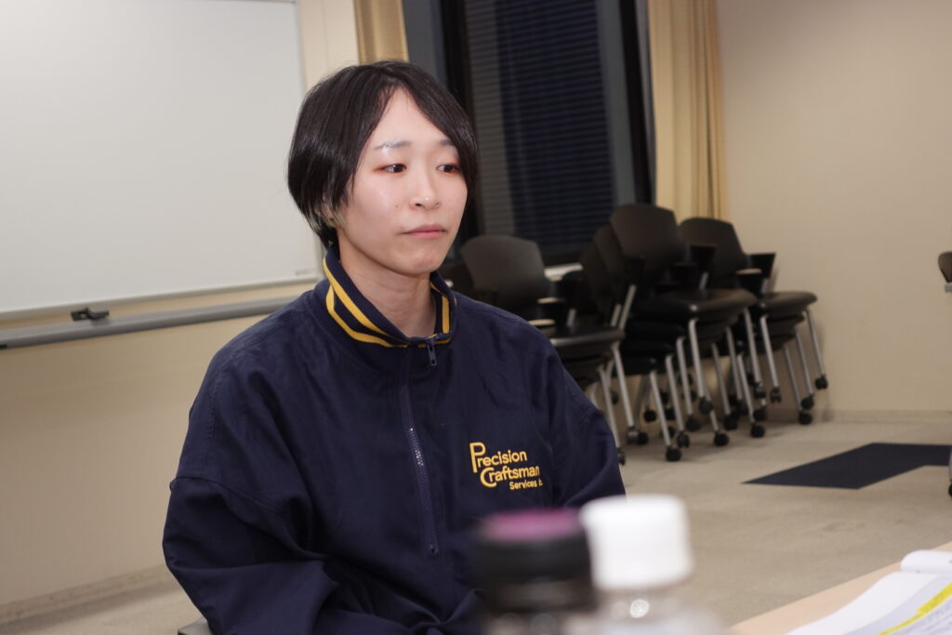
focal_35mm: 70
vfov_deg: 19.5
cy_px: 318
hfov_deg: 28.8
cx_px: 476
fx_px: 1851
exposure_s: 1/80
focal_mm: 25.7
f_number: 2.8
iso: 400
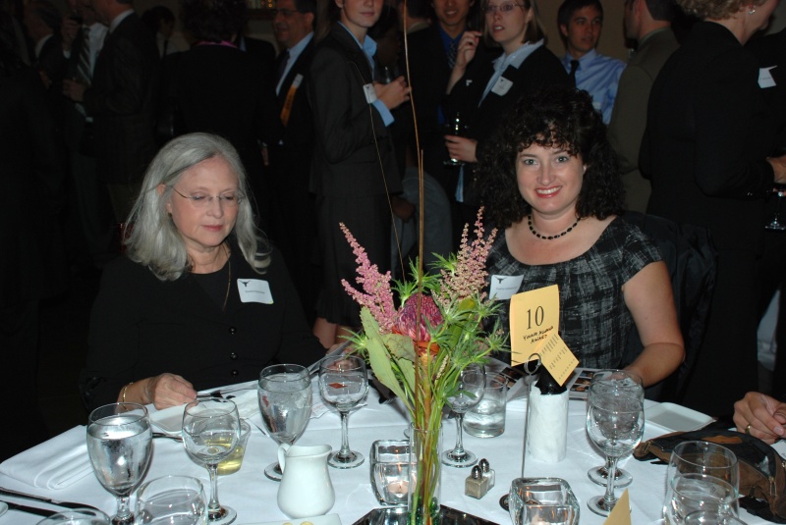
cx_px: 393
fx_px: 852
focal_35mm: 39
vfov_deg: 34.3
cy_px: 262
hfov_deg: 49.5
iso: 200
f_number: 4
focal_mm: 26
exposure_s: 1/60
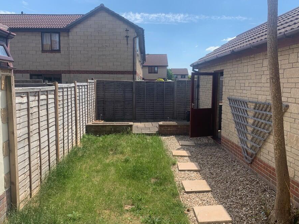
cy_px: 117
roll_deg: -0.5
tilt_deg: -6.3
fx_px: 259
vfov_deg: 46.8
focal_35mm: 30
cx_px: 143
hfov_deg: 59.9
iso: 25
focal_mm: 4.25
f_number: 1.8
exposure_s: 1/1447
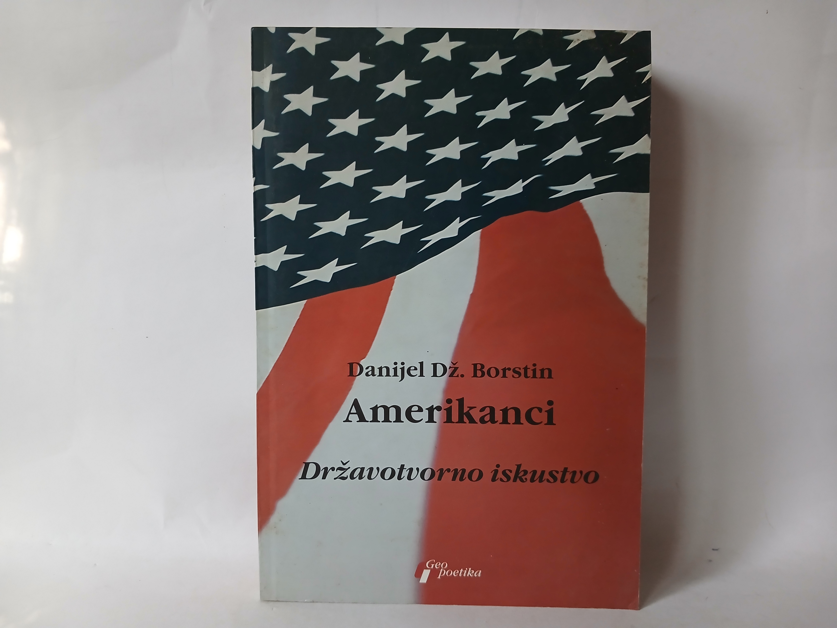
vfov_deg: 51.4
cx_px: 418
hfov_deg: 65.3
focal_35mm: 27
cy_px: 314
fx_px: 653
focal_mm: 3.98
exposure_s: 1/60
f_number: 1.8
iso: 250
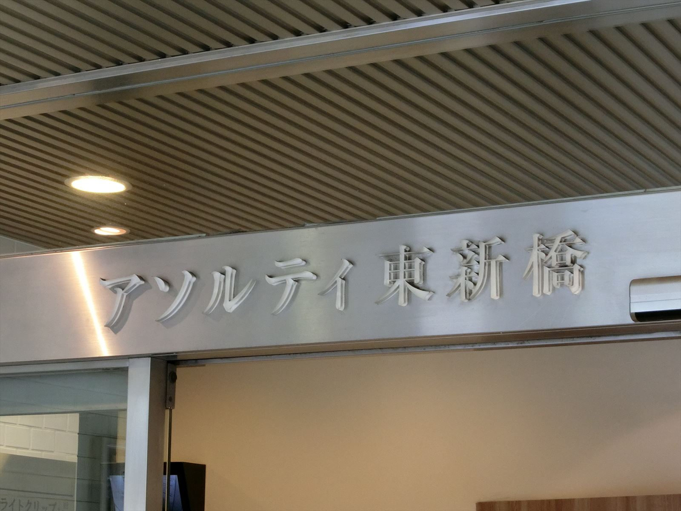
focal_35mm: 85
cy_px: 256
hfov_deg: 23.0
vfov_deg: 17.4
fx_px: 1672
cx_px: 340
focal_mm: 18.1
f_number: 6
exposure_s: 1/30
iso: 640
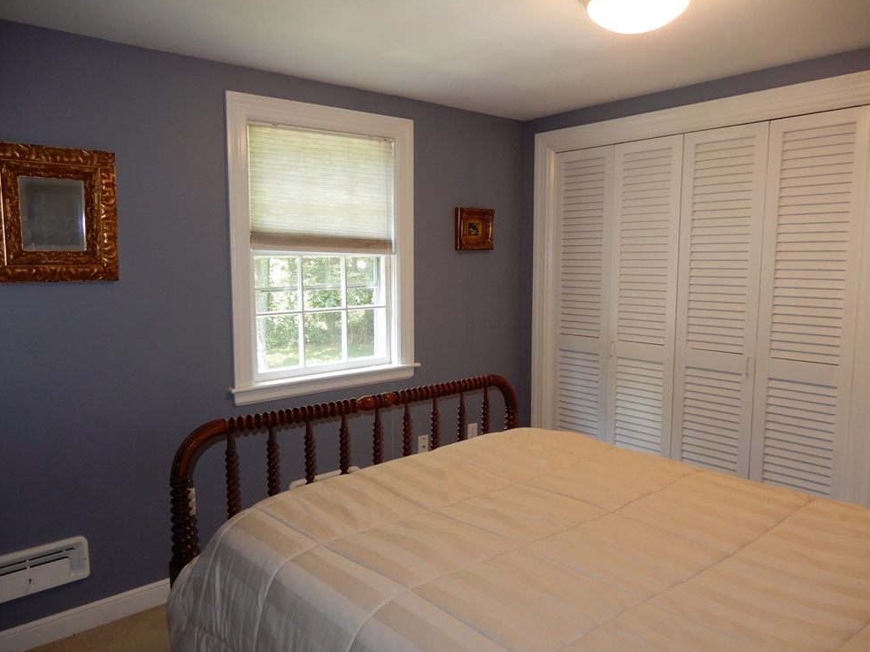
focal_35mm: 25
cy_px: 329
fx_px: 628
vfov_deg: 54.9
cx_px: 420
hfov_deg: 69.4
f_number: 3.4
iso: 200
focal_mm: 4.3
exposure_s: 1/30
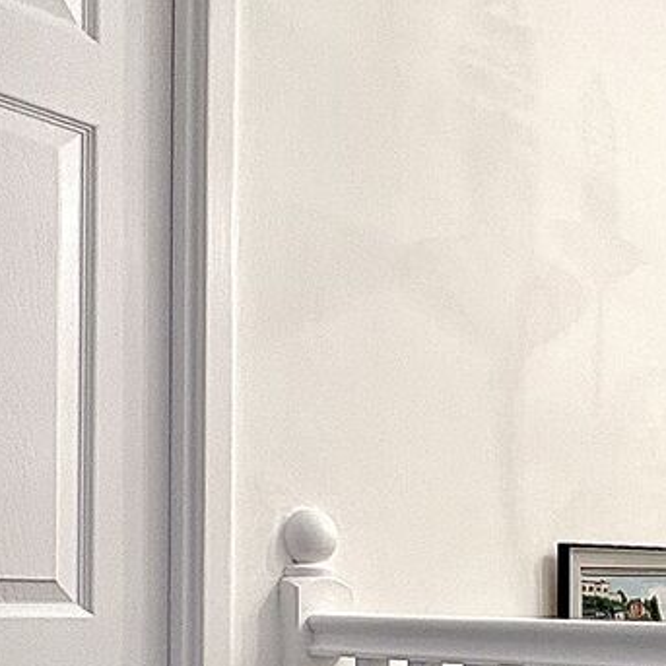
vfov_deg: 31.2
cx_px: 705
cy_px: 610
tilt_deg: +0.1
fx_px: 1132
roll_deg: -0.7
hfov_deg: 29.9
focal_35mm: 52
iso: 160
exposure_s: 1/100
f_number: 2.2
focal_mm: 2.22
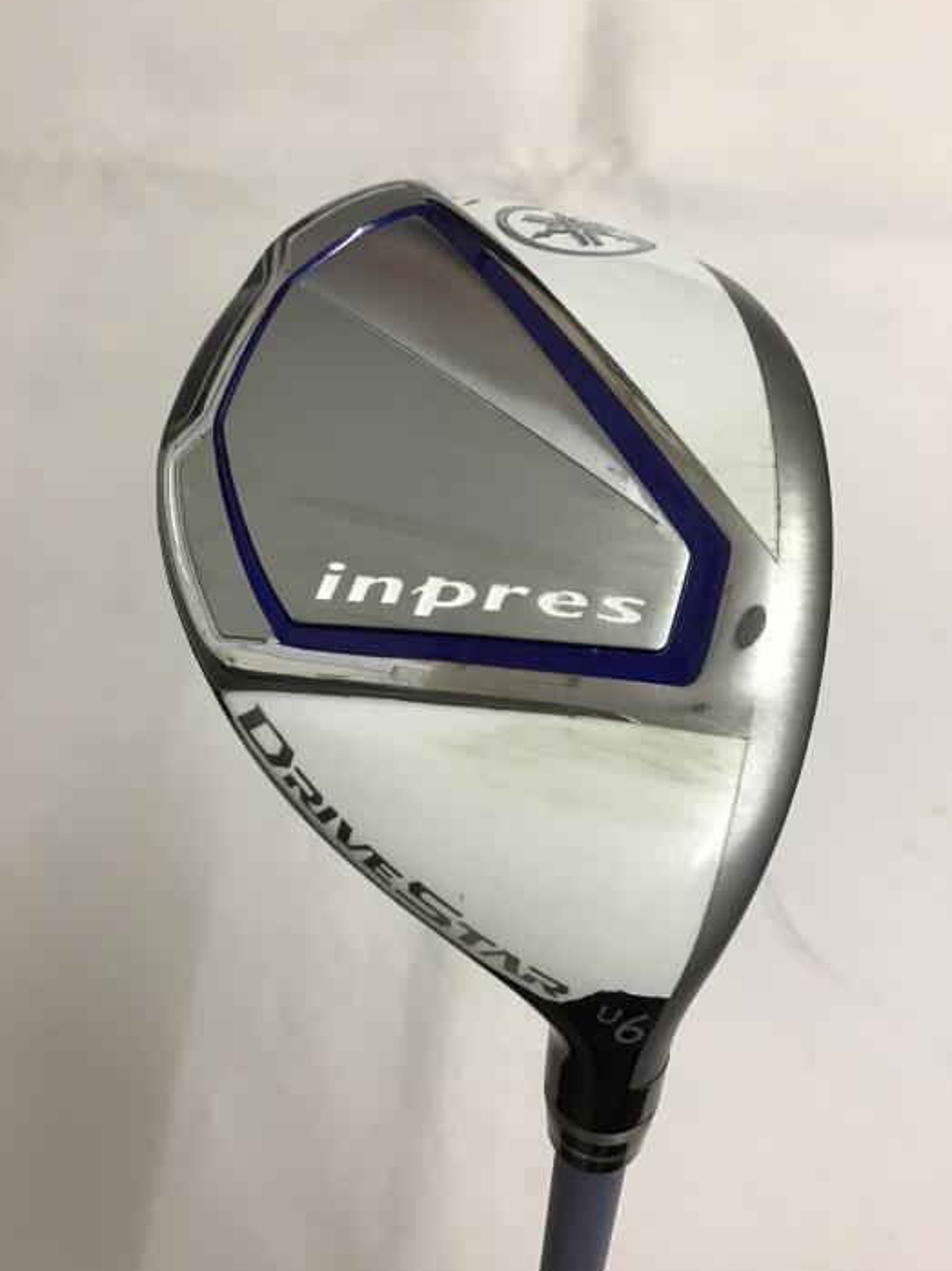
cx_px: 477
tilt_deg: -75.6
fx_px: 1174
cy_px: 628
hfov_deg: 44.1
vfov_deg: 56.8
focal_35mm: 32
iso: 80
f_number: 2.4
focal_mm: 3.3
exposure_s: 1/33
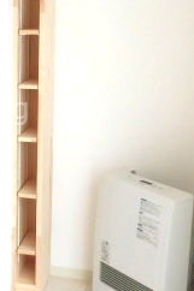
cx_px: -48
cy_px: 111
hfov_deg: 19.2
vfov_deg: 30.4
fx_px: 534
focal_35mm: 66
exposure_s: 1/160
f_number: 3.1
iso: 100
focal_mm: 4.3
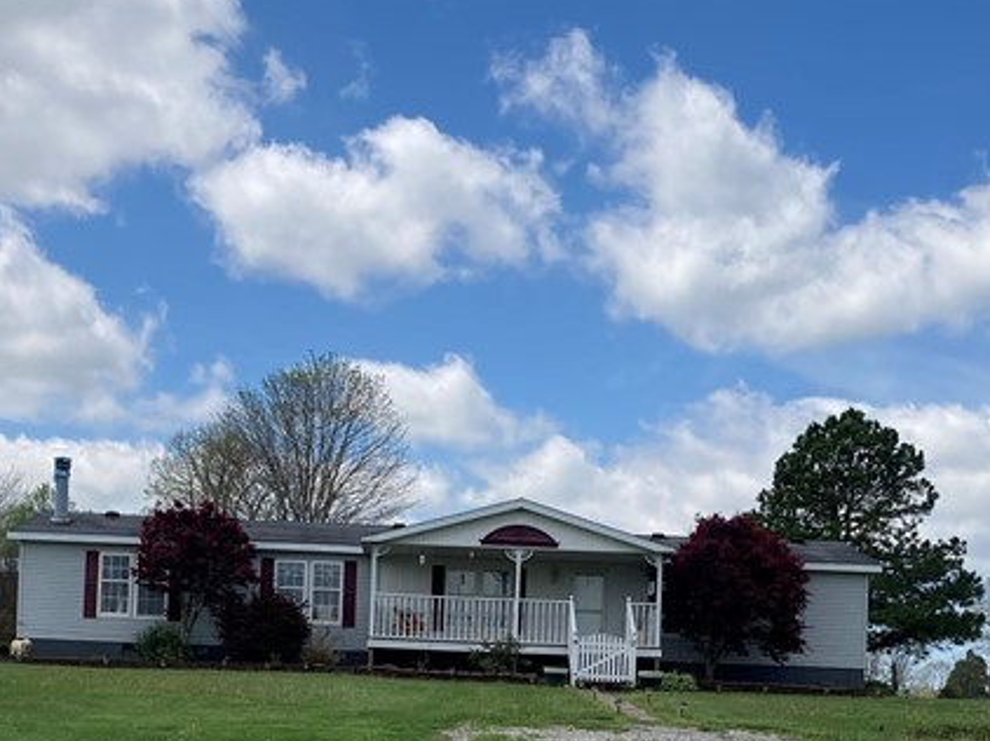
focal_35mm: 68
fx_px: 1944
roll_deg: -1.8
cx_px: 488
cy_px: 699
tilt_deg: +1.5
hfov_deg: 28.6
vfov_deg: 21.0
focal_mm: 3.99
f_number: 1.8
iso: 20
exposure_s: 1/2703
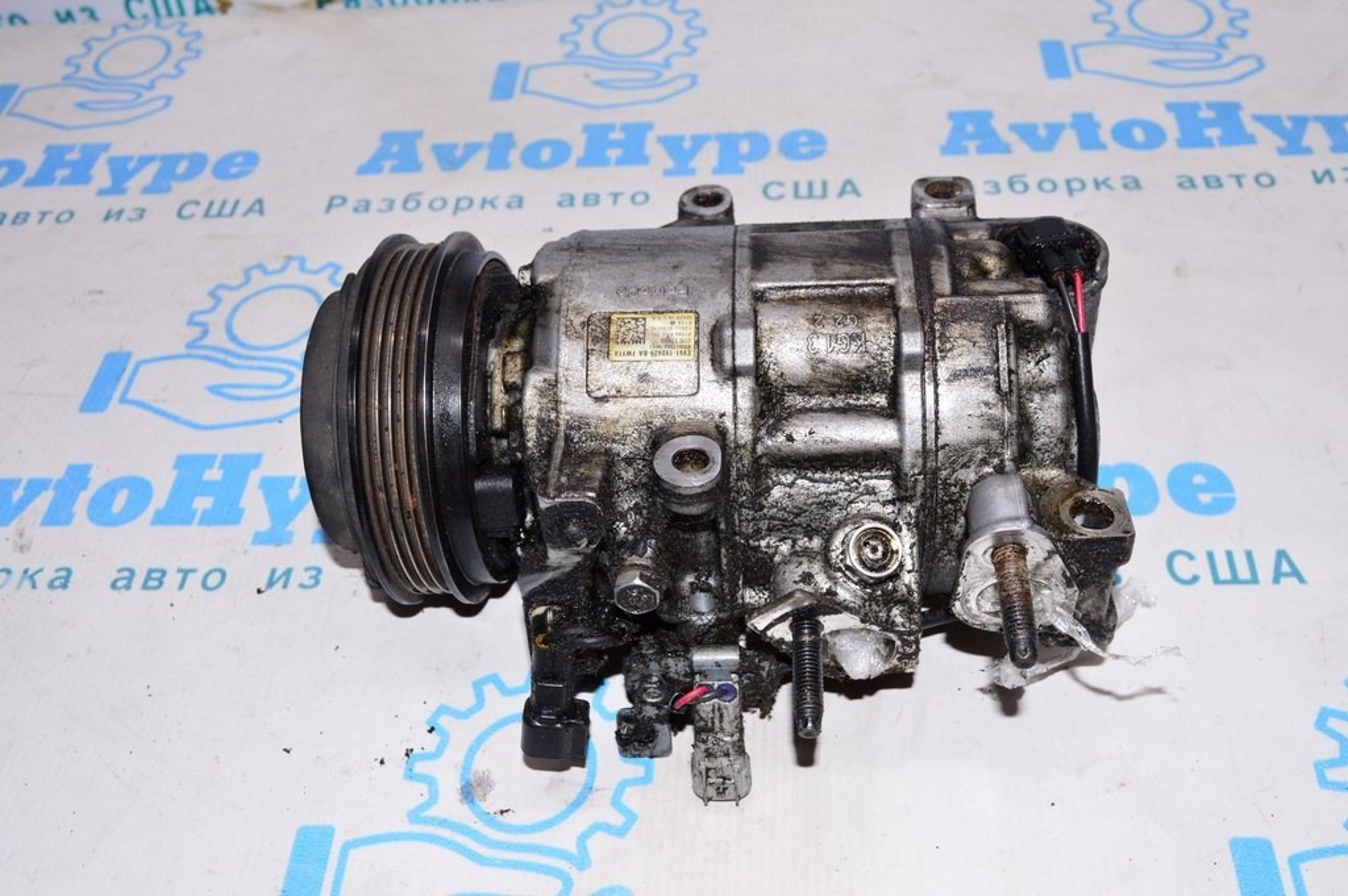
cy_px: 448
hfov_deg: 53.2
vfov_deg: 36.8
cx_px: 674
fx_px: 1347
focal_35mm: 36
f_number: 8
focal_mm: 24
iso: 1600
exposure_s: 1/200
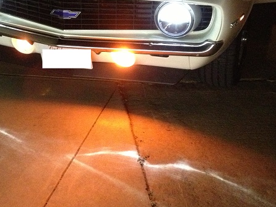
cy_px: 65
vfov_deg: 22.8
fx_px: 511
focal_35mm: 64
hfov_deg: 30.1
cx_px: 103
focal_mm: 4.28
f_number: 2.4
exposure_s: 1/15
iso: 800
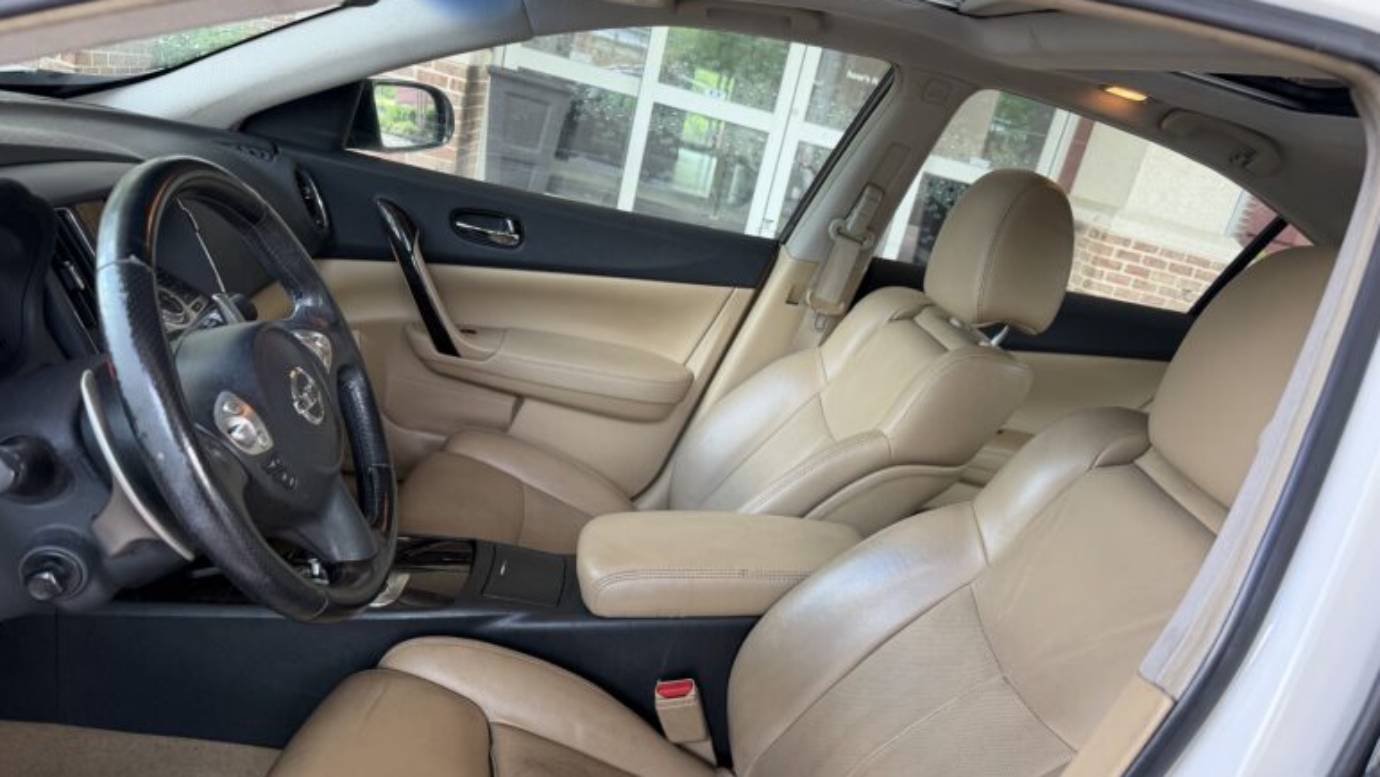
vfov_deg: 42.4
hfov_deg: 69.8
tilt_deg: -21.3
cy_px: 511
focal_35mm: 27
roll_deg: -14.6
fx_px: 988
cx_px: 709
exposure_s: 1/144
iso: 125
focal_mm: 6.76
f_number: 1.78
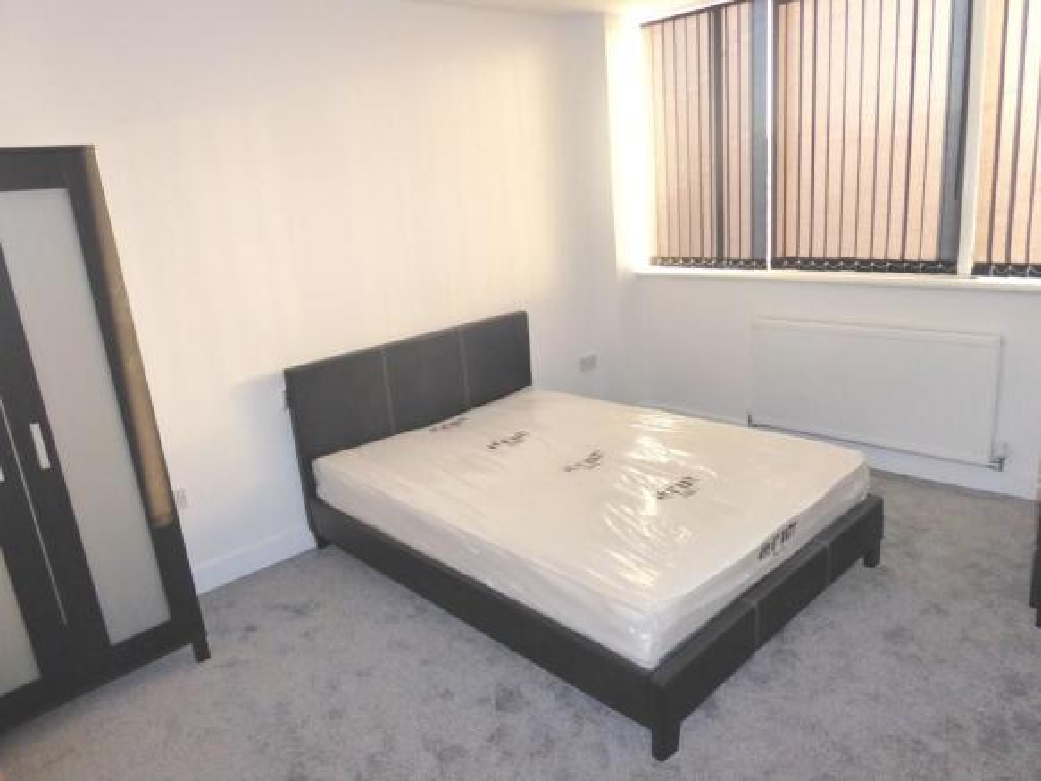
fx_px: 752
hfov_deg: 69.4
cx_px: 520
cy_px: 390
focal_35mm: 25
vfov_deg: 54.9
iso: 320
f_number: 3.3
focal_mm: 4.3
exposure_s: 1/60
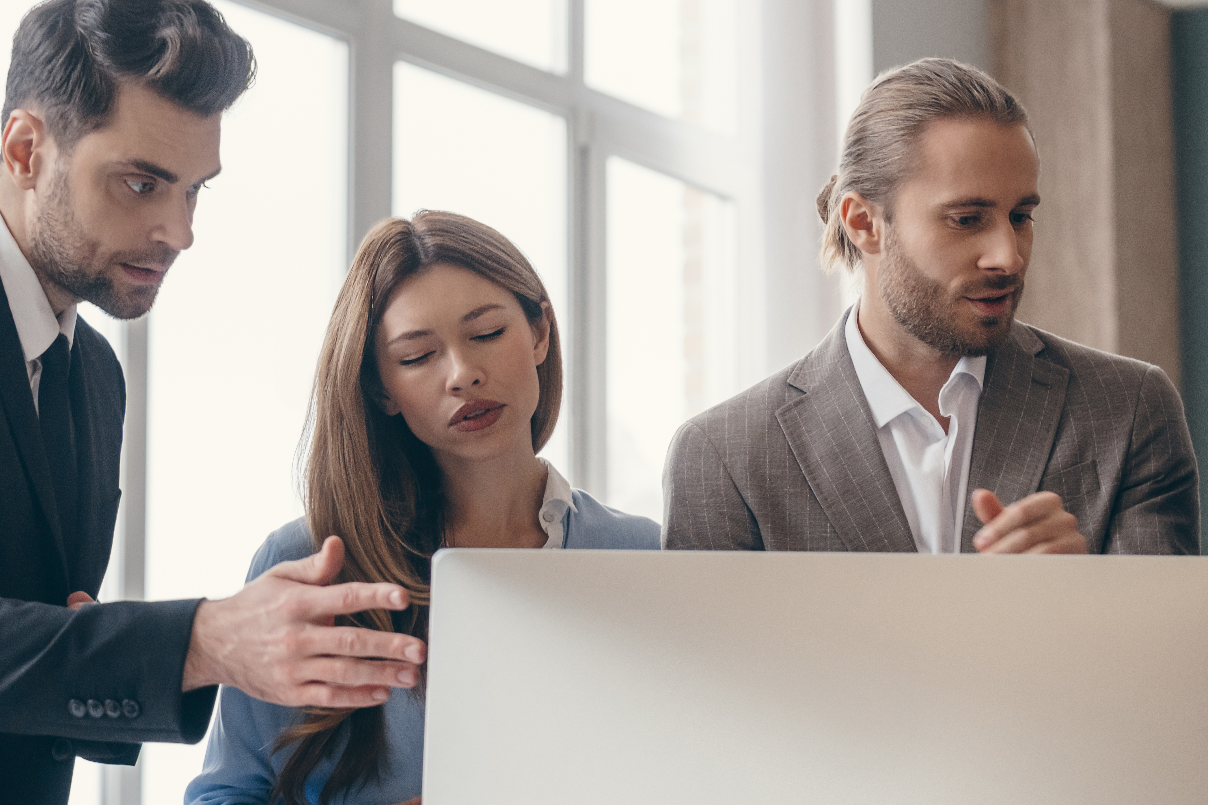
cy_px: 437
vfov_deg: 9.3
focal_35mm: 148
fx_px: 4966
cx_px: 804
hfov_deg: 13.8
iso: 500
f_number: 4
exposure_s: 1/125
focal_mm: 75
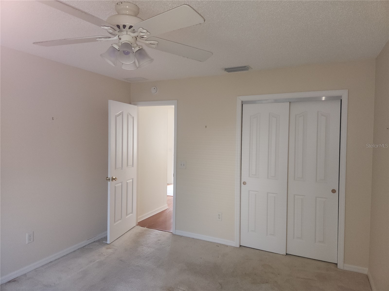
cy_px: 146
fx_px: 258
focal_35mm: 23
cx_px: 194
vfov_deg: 58.9
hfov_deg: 73.9
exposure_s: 1/40
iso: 100
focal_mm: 5.4
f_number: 1.8
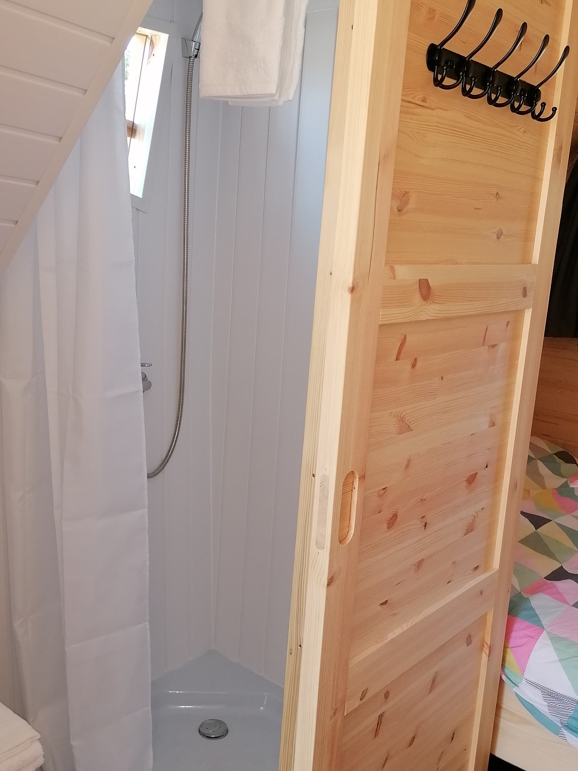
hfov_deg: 38.6
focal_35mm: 37
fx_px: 824
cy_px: 381
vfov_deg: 50.1
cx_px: 253
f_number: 1.8
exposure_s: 1/60
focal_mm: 4.75
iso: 100
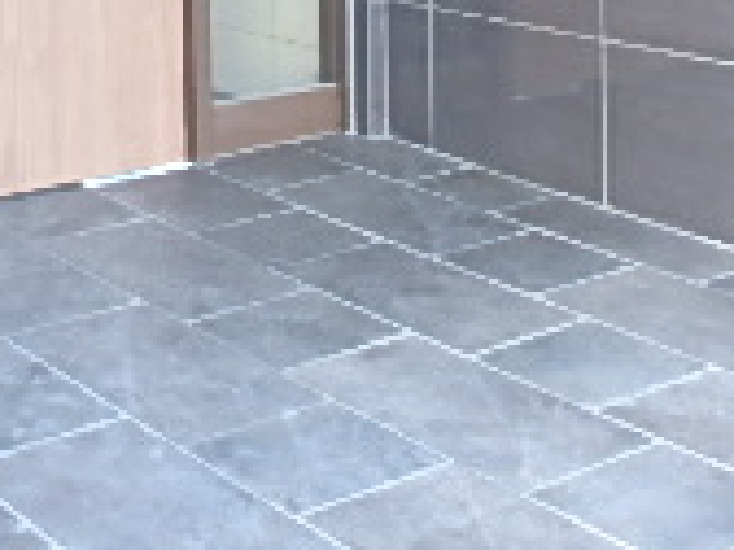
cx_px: 288
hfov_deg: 24.4
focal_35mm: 80
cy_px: -279
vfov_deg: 16.7
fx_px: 1696
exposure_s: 1/30
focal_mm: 3.7
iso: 200
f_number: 3.5
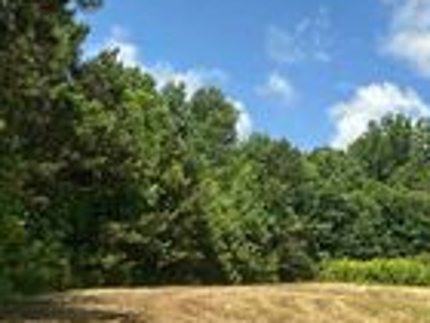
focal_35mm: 50
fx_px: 621
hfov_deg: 32.5
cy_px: 195
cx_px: 498
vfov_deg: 29.0
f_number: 2.2
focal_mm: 2.22
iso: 50
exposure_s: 1/2257
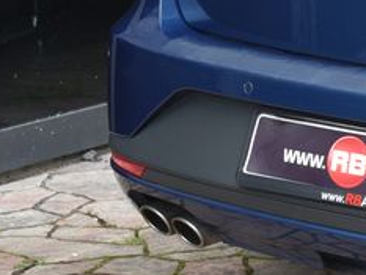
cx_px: 789
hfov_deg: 8.7
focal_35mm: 211
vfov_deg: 7.0
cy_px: -24
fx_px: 2232
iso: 500
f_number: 7.1
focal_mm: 50
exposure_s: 1/200
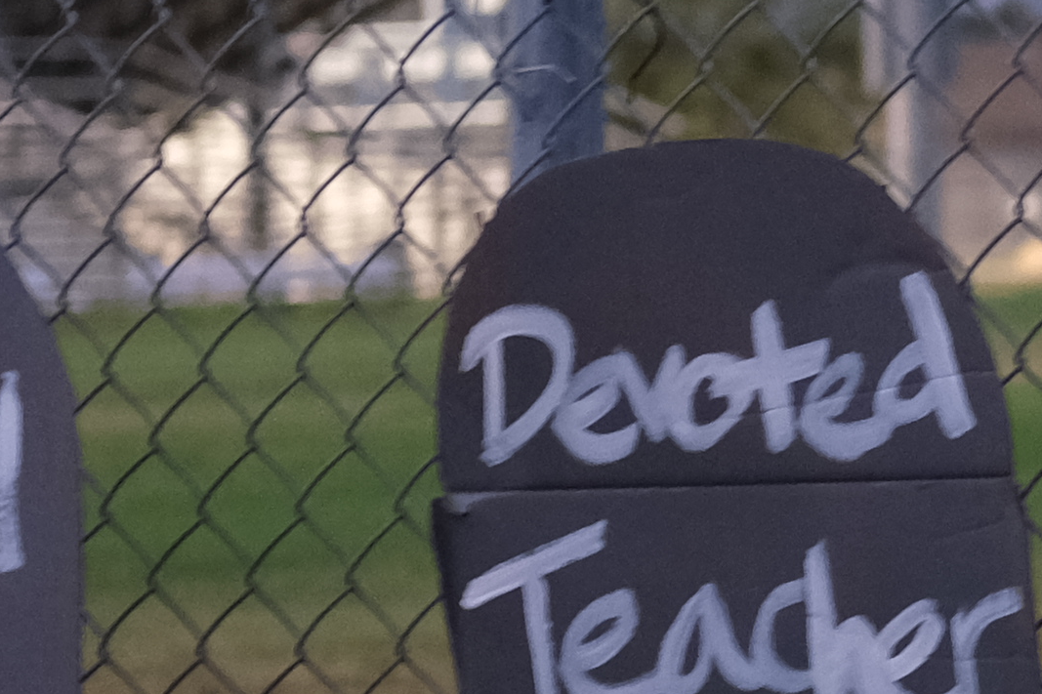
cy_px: 496
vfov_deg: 4.4
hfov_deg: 6.5
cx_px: 1902
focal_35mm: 310
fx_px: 8971
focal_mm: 35
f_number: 2.2
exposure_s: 1/52
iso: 1600
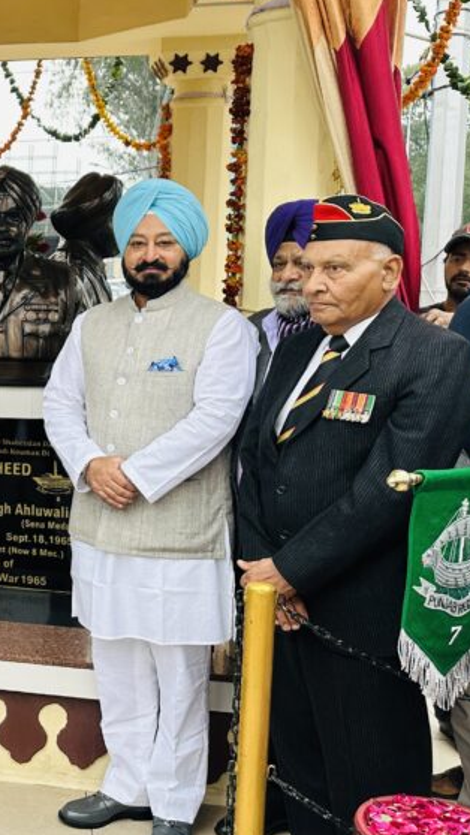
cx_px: -254
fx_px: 1063
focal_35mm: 48
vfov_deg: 42.7
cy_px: 349
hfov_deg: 20.8
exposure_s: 1/439
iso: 80
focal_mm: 6.86
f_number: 1.78
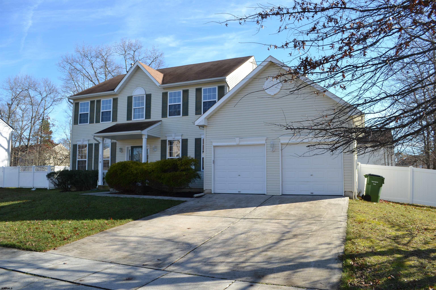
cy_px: 145
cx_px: 218
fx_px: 327
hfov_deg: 67.4
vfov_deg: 47.9
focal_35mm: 27
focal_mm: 18
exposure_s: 1/200
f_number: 7.1
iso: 100
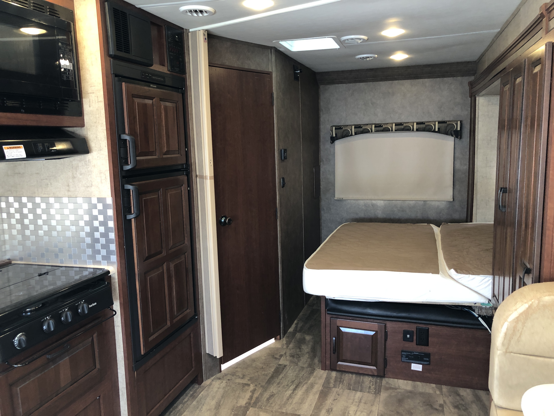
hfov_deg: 63.4
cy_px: 208
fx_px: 448
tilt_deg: -8.2
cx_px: 277
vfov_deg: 49.7
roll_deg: +2.8
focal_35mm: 28
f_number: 1.8
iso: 50
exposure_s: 1/15
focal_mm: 3.99
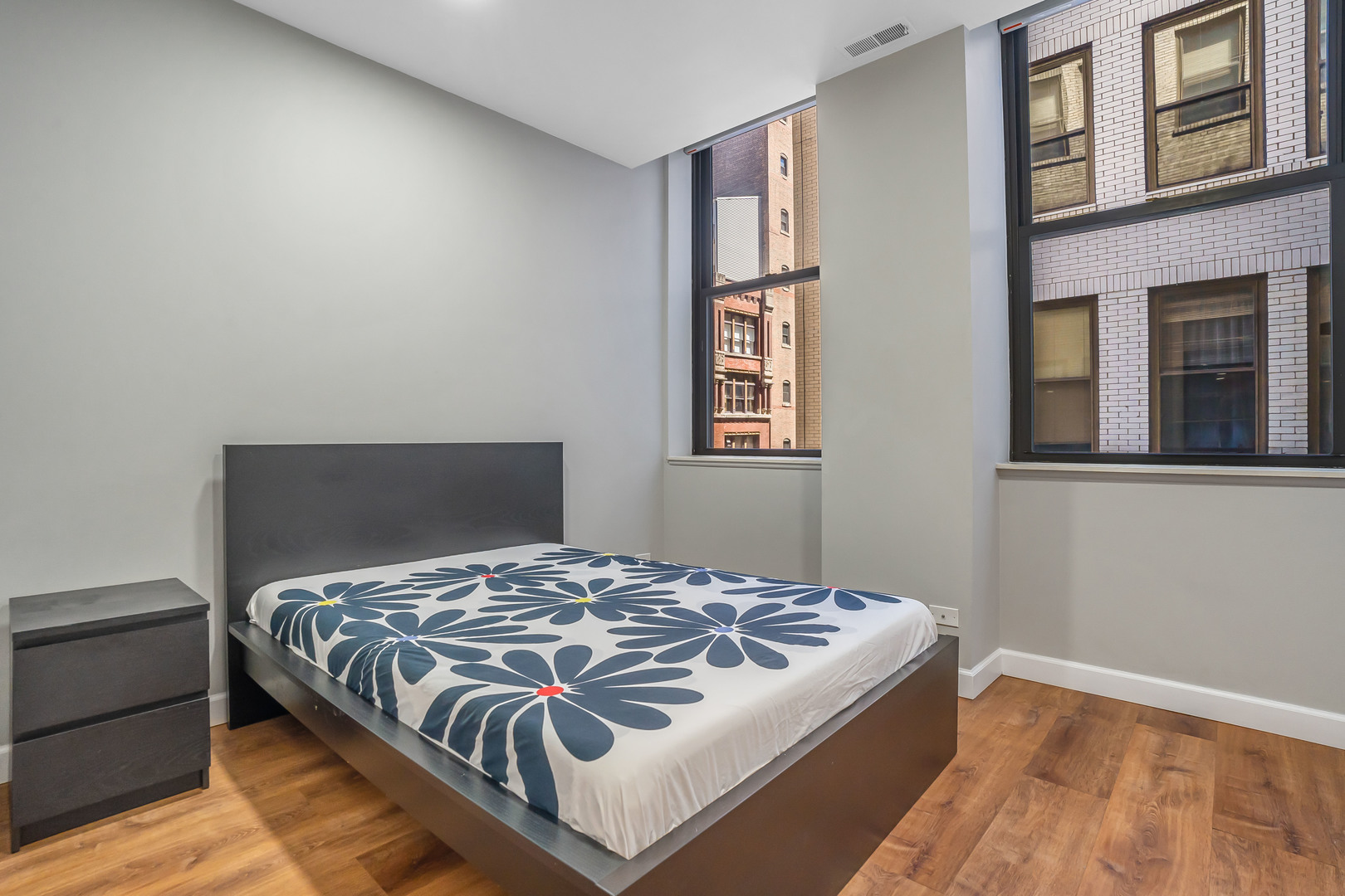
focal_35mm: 16
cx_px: 672
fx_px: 598
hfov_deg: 96.7
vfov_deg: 73.7
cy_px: 448
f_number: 9
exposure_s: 1/5
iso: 640
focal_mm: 16
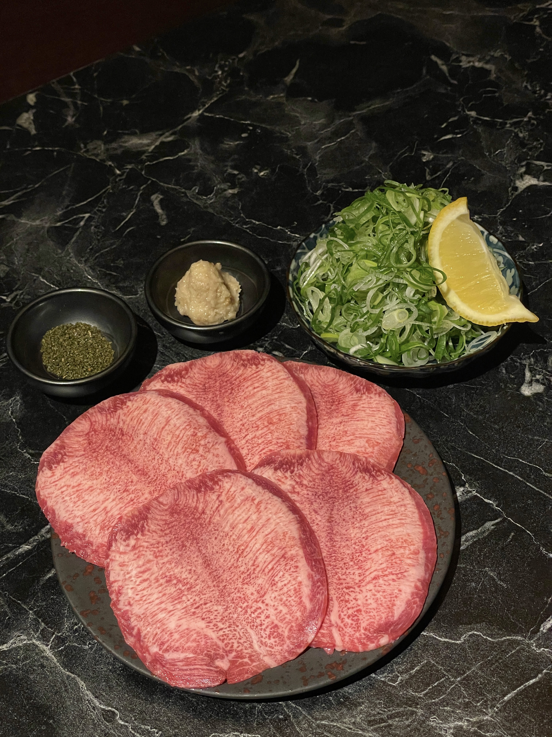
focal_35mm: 52
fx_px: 1106
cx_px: 276
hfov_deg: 28.0
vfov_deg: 36.8
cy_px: 368
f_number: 2
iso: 320
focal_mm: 6
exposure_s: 1/60
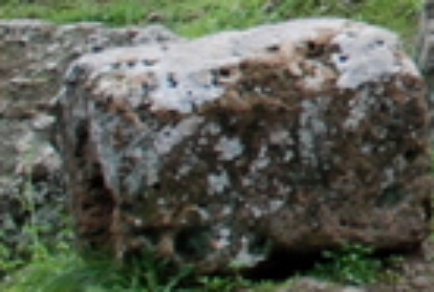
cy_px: -283
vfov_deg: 6.9
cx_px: 1349
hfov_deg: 8.6
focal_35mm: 195
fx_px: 2359
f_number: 5.6
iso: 160
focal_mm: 18
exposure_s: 1/125
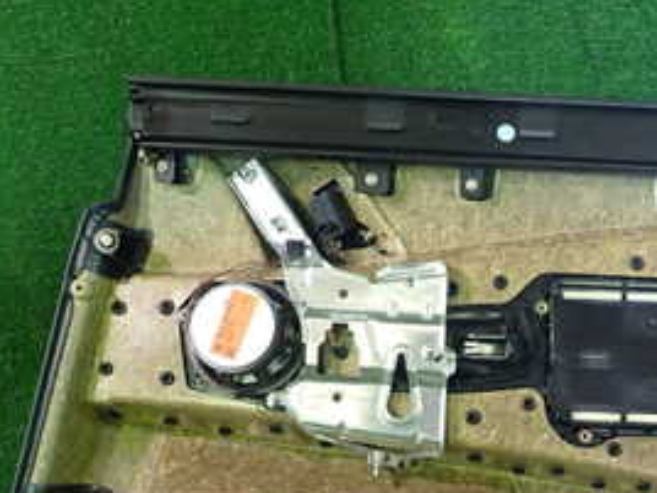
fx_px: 1063
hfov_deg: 33.8
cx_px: 476
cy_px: 407
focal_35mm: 56
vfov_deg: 25.6
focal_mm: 4.5
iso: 500
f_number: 2
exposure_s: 1/30
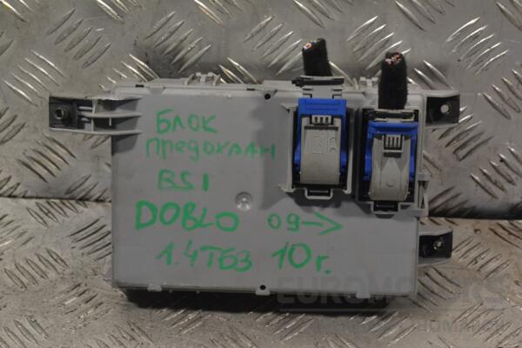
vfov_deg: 18.2
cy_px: 174
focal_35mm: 75
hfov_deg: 27.0
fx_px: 1087
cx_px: 261
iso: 3200
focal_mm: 50
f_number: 9
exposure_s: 1/320
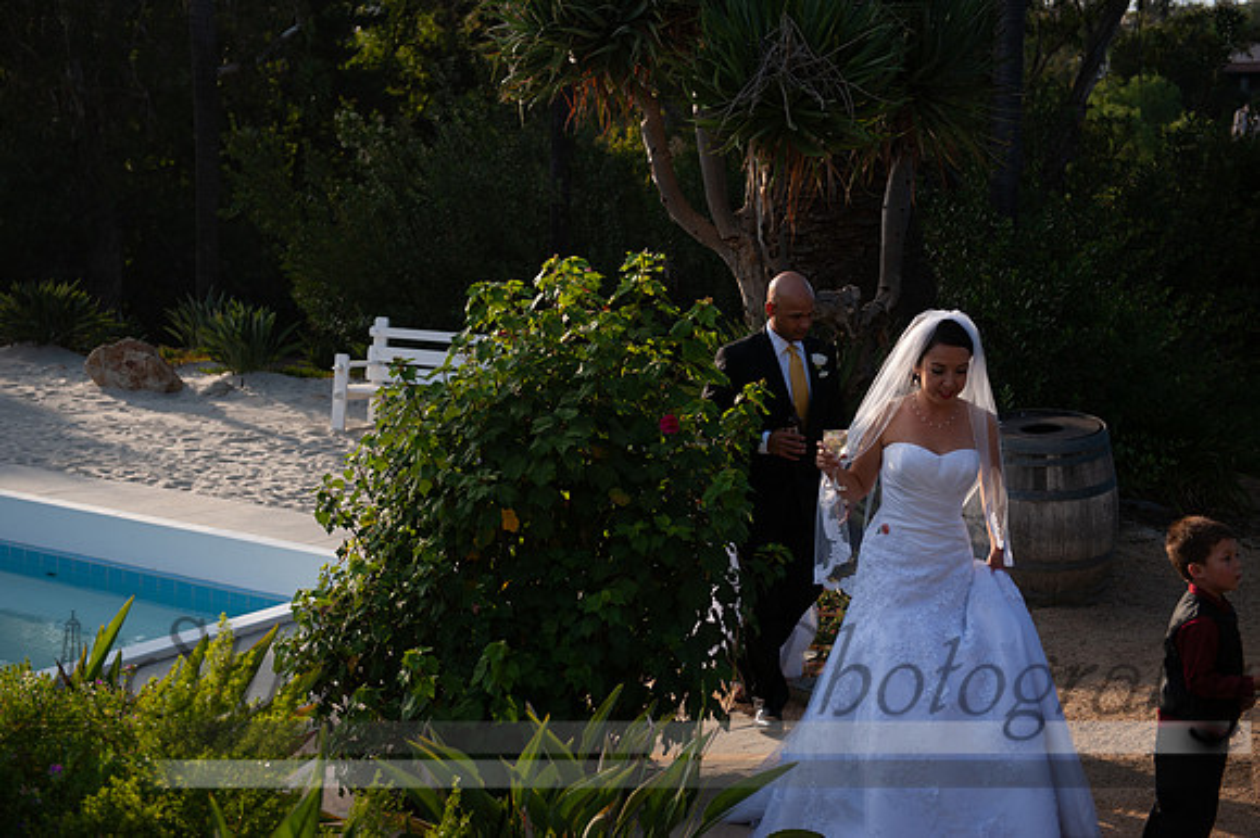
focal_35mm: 50
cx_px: 630
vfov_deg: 27.0
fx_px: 1749
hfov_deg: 39.6
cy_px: 419
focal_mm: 50
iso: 200
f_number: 3.5
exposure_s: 1/1250
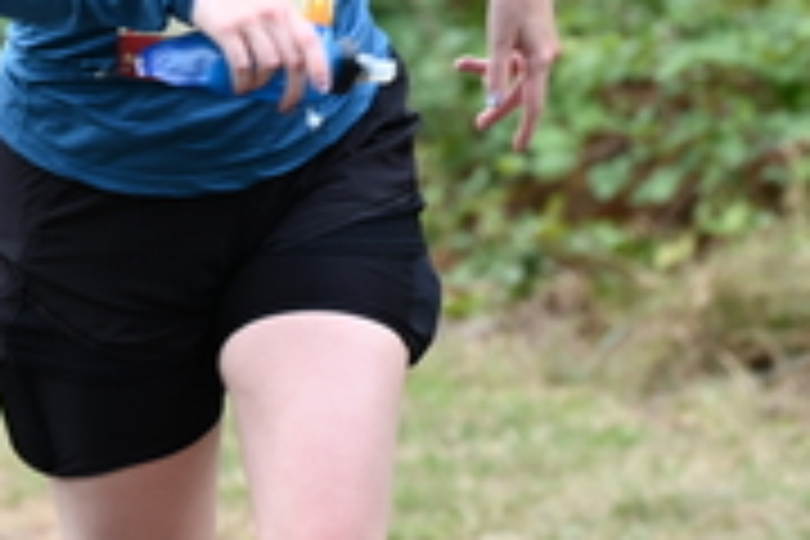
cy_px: -173
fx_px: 13746
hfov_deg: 3.4
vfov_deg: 2.2
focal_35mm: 611
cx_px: 202
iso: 400
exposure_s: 1/250
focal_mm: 200
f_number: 6.3
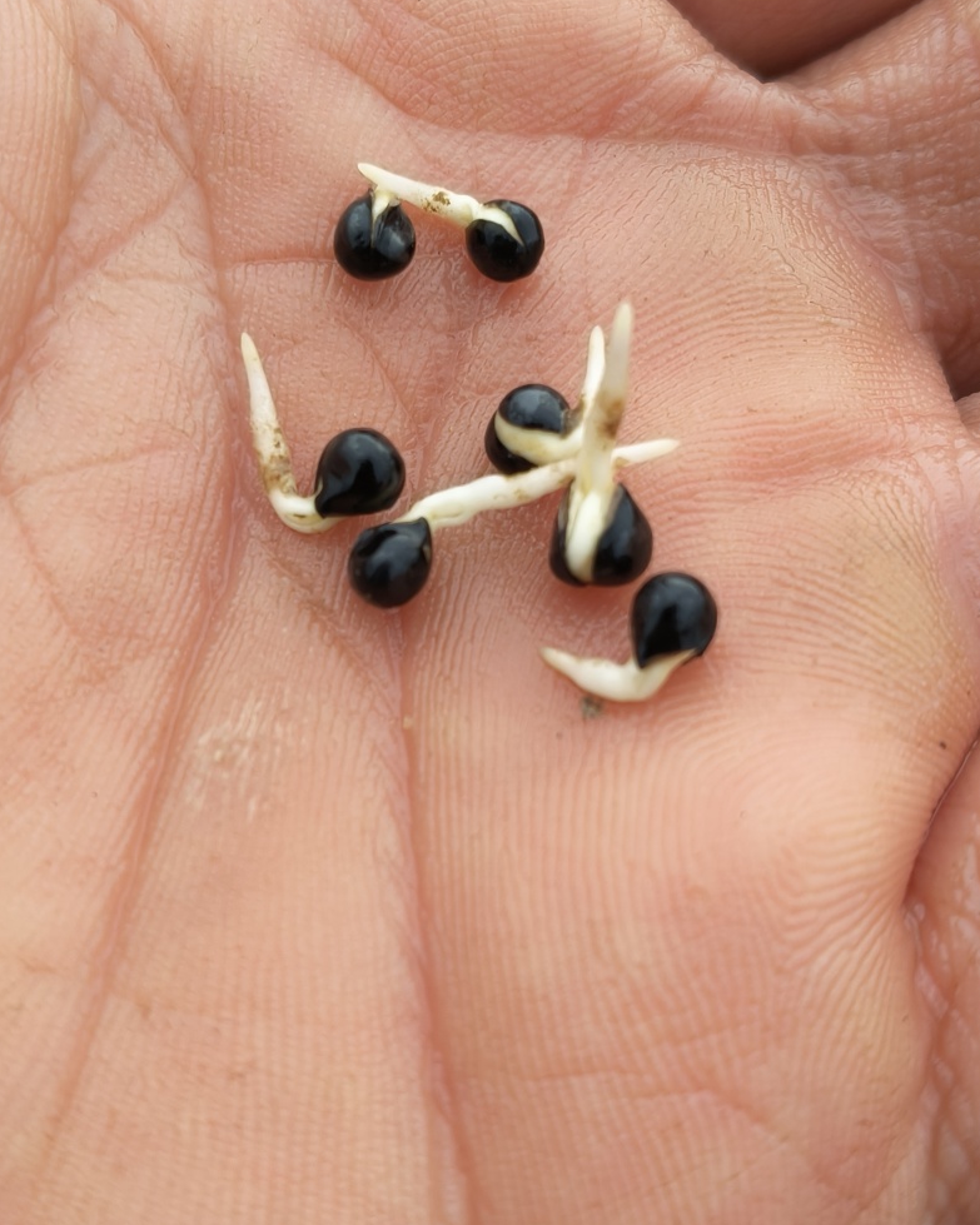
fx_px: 1813
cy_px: 616
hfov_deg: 30.2
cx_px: 498
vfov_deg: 37.3
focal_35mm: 50
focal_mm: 4.84
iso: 80
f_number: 1.8
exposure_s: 1/338
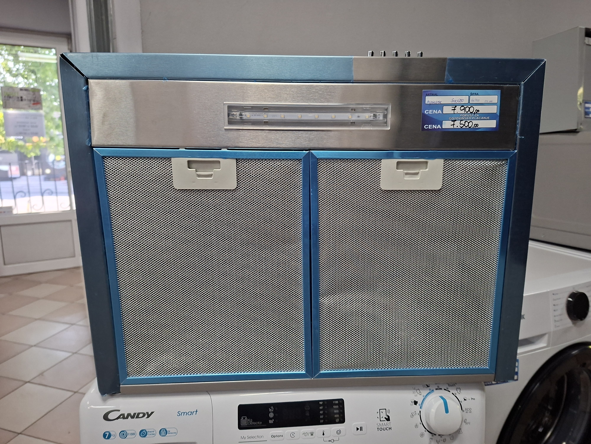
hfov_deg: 73.9
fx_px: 393
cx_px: 296
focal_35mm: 23
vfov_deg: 58.9
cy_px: 222
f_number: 1.8
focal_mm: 5.54
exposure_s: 1/100
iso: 250
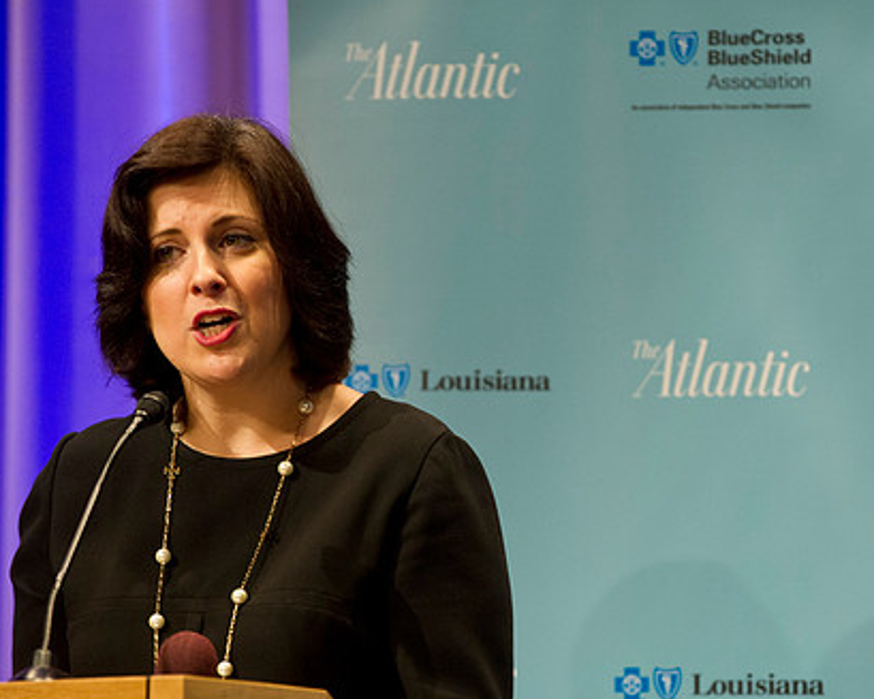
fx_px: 6879
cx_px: 556
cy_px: 391
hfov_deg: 7.3
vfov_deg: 5.8
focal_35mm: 266
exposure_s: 1/125
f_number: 4
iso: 2500
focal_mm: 200
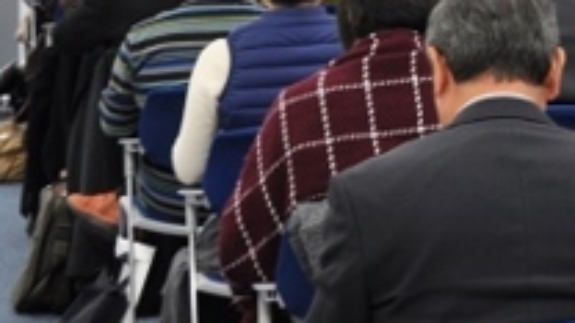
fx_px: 2028
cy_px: -203
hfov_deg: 14.3
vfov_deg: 8.8
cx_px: 1028
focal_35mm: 133
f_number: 5.6
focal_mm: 22
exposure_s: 1/30
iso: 320
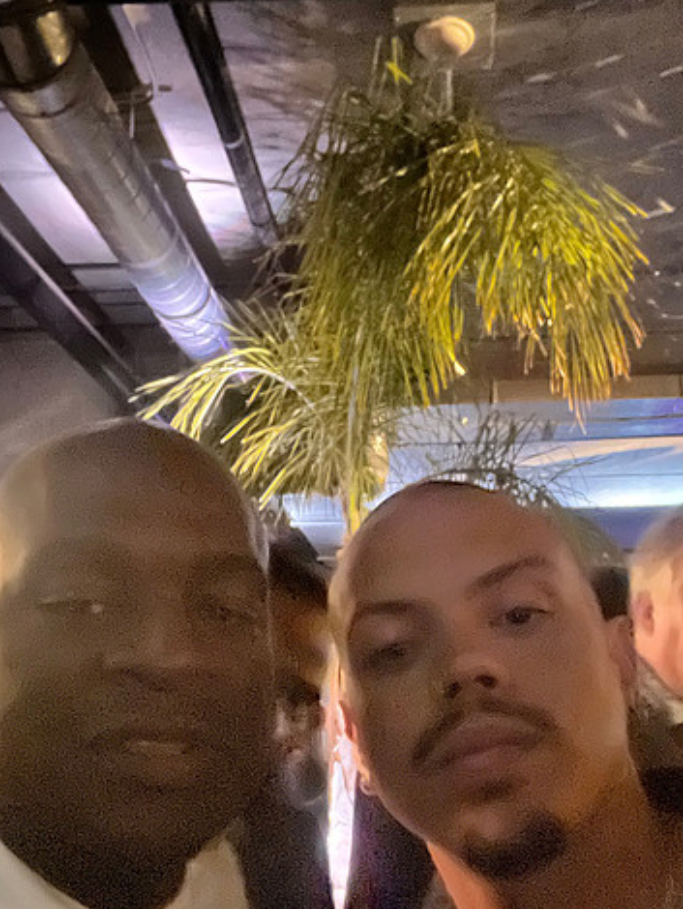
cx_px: 382
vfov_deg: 49.7
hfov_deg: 38.6
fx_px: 973
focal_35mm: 37
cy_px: 553
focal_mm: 2.71
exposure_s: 1/7
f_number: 2.2
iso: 1600
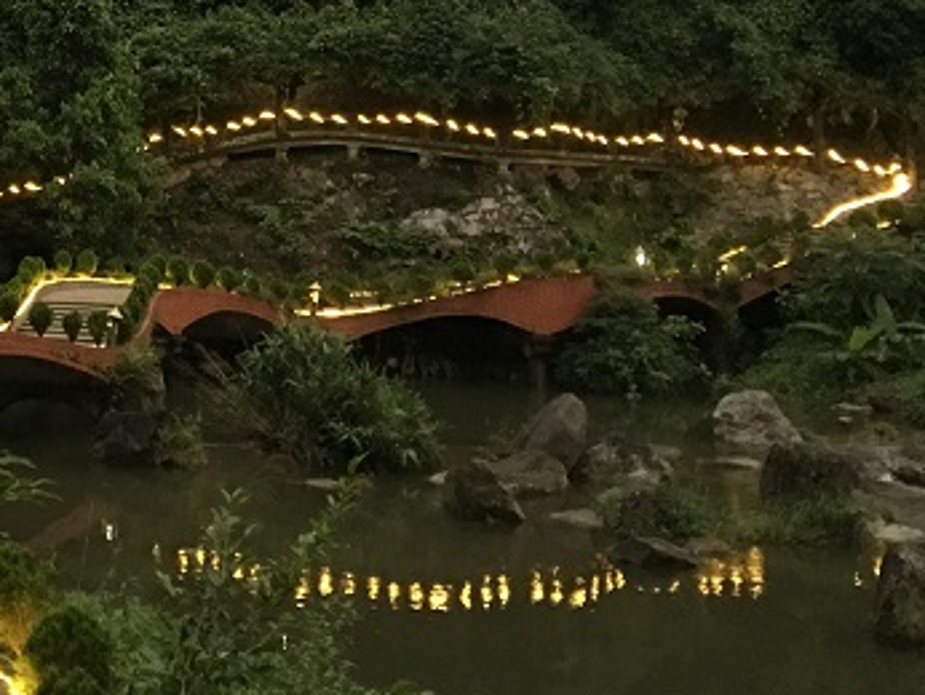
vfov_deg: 20.9
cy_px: -59
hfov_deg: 27.0
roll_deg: -0.2
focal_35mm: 67
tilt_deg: +7.3
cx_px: -43
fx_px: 1792
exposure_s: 1/8
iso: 125
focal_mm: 4.15
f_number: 2.2
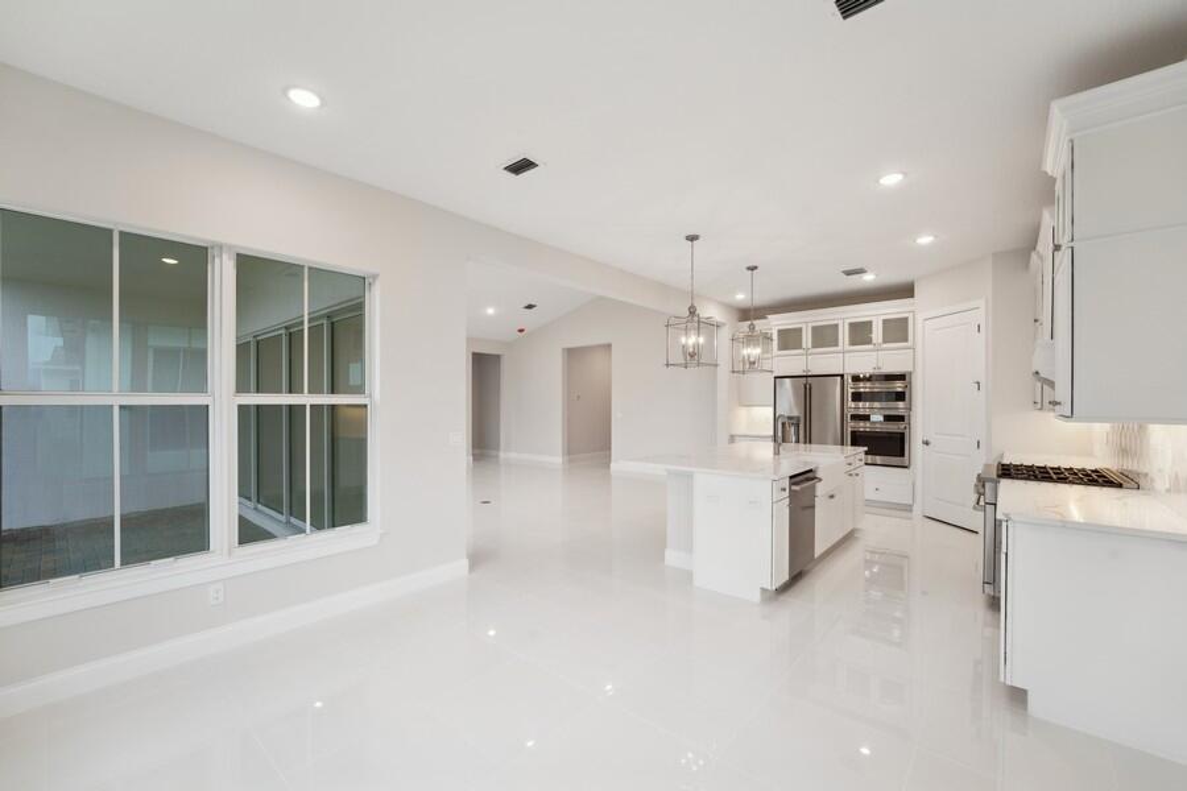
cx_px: 594
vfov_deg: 81.2
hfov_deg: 104.3
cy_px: 396
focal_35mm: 14
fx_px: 462
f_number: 8
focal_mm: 14
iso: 160
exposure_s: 1/20
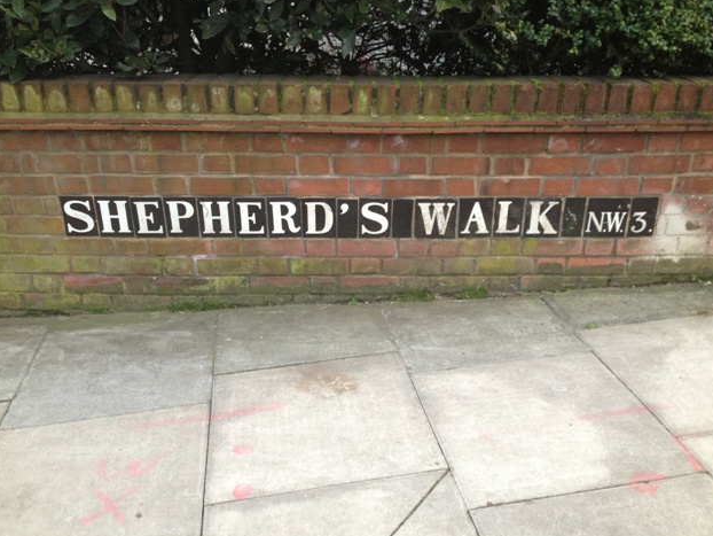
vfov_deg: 39.7
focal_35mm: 36
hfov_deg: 51.3
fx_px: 742
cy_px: 269
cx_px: 363
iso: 125
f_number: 2.4
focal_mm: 4.28
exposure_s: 1/20
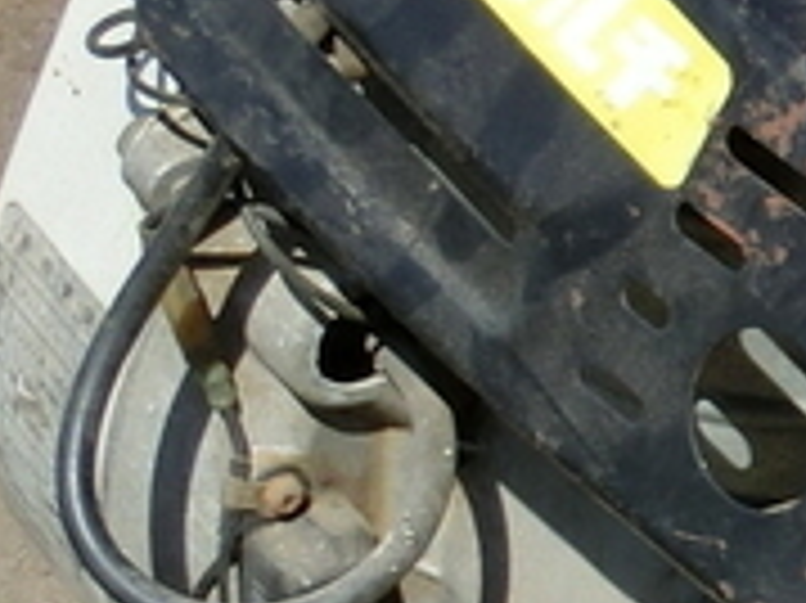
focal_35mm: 469
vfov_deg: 3.2
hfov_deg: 4.1
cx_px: 2346
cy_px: 288
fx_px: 10913
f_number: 5.2
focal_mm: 12.4
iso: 80
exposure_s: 1/400
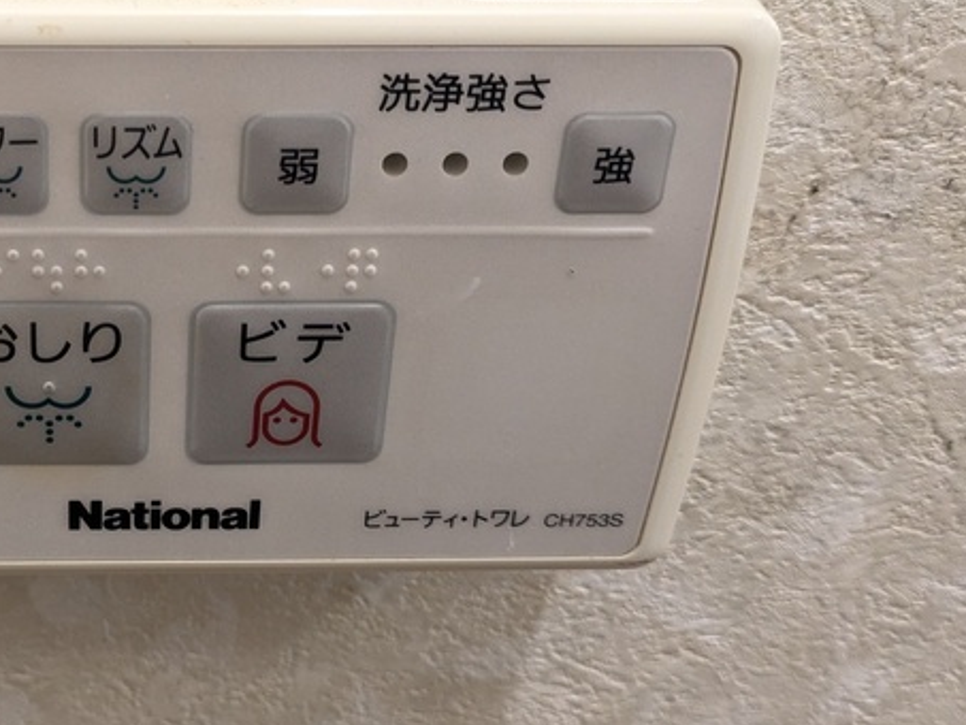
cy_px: 311
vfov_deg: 27.5
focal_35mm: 53
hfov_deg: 34.8
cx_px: 160
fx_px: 1479
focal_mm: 5.43
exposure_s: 1/60
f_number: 1.89
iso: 429
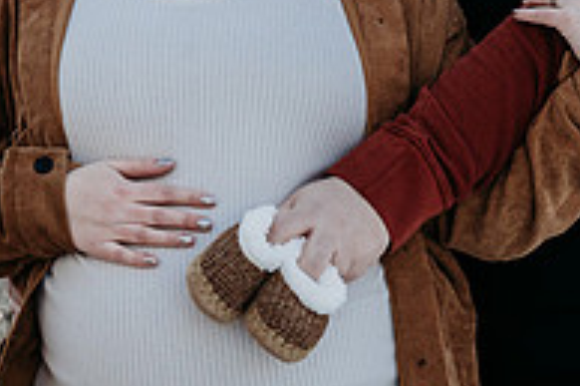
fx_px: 3509
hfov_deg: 9.4
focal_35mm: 218
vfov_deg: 6.3
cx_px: 360
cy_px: -39
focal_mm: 70
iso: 320
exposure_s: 1/500
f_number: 5.6
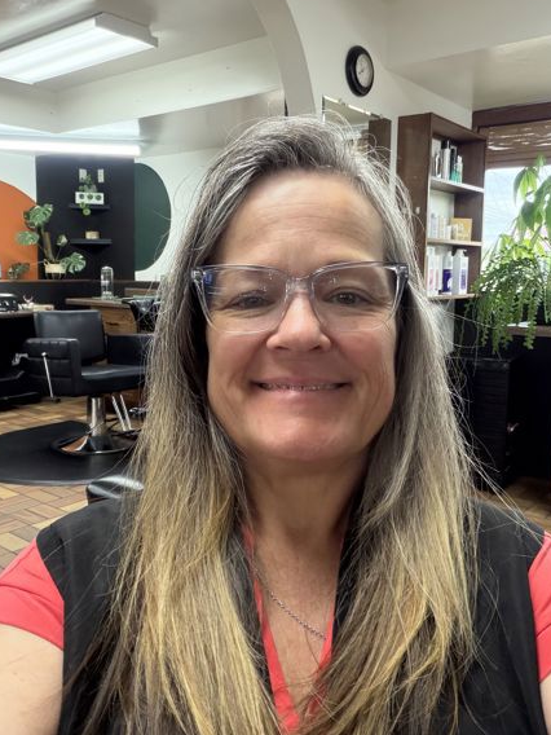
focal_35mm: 31
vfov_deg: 58.3
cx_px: 273
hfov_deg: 45.4
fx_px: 658
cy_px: 359
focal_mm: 2.71
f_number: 1.9
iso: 320
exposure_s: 1/60
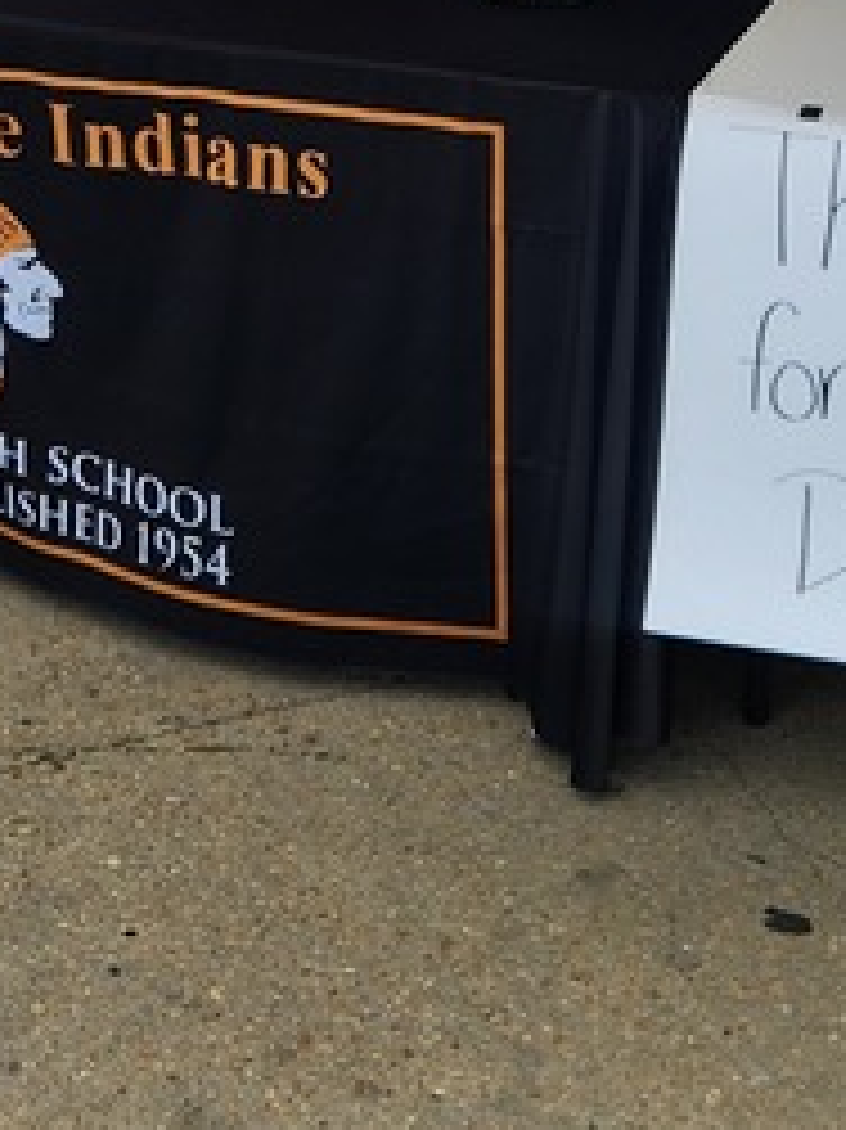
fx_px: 3066
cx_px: 369
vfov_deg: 19.0
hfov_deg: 15.7
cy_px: -423
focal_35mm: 94
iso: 20
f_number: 1.8
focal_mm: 5.4
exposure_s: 1/690
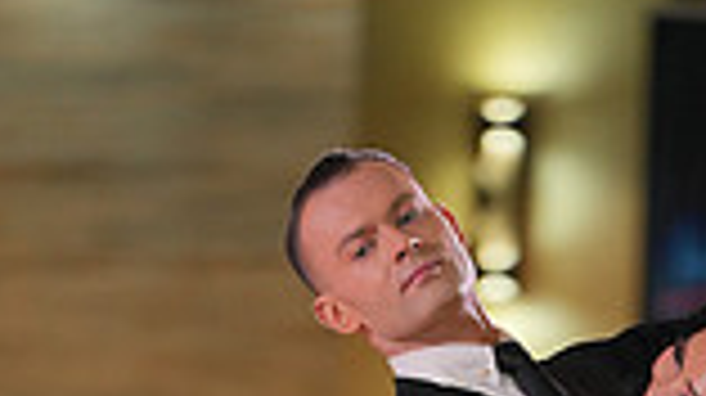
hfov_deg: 3.2
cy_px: 954
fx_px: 12663
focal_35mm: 677
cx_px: 537
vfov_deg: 1.8
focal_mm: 175
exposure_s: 1/500
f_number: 2.8
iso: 1000
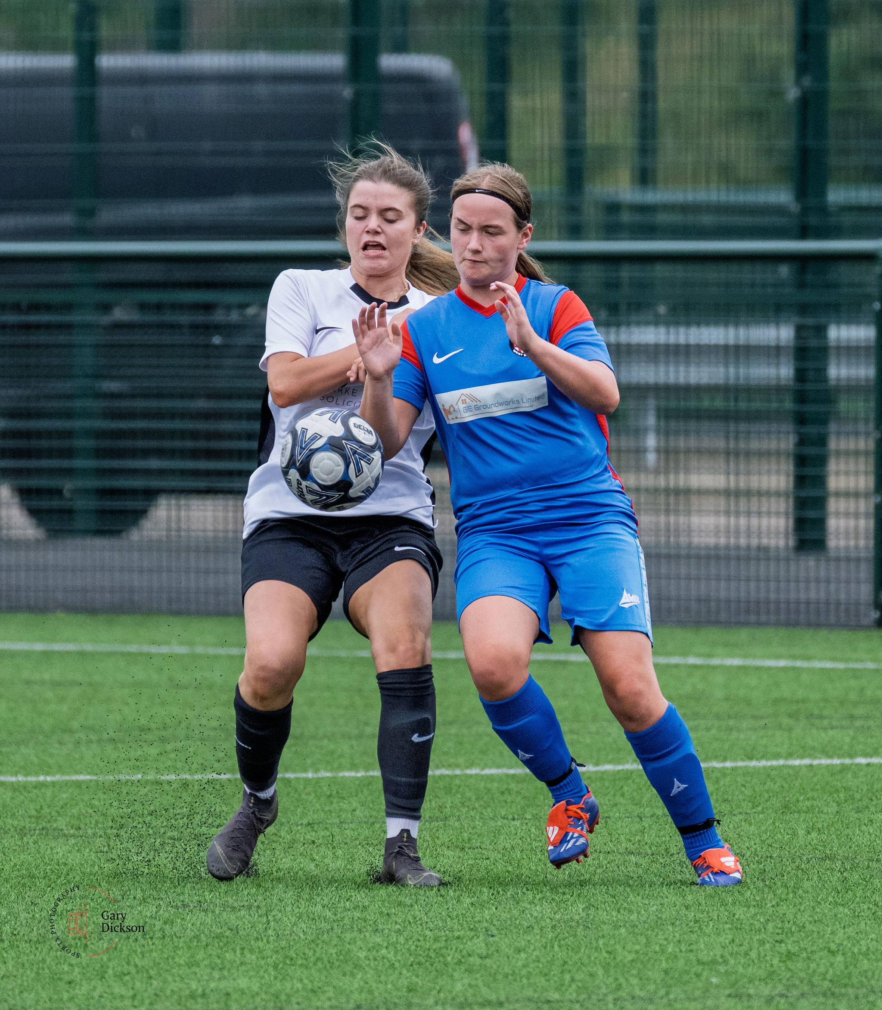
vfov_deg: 2.2
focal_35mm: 845
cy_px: 289
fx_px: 26189
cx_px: 595
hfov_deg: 1.9
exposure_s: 1/1600
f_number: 5.3
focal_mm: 320
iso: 1600
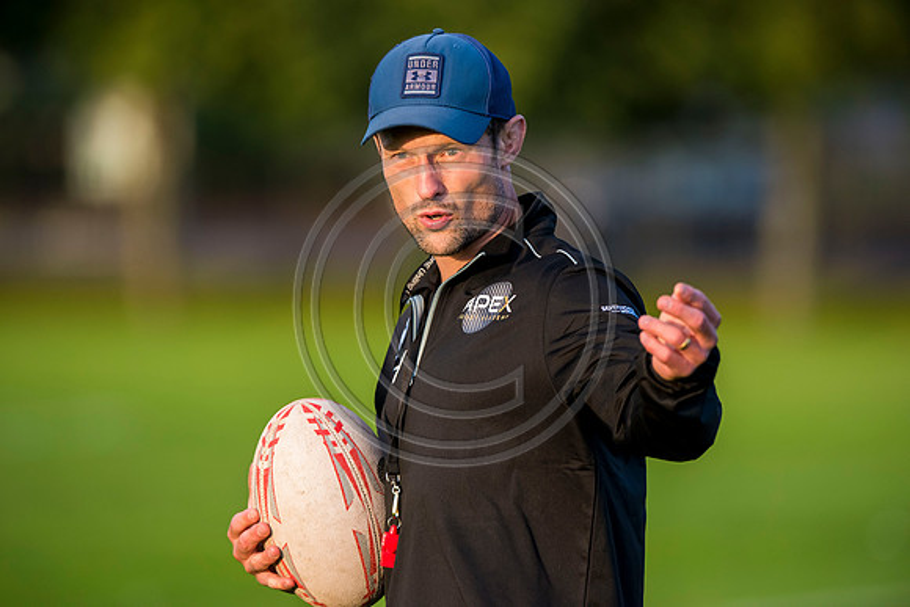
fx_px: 10113
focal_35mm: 400
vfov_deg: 3.4
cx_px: 455
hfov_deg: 5.2
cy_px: 304
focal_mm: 400
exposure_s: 1/1250
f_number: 4.5
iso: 1600
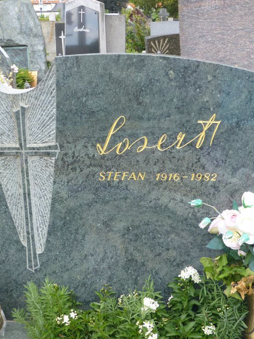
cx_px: 151
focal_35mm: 61
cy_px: 190
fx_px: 597
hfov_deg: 24.0
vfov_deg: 31.7
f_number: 4.2
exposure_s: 1/80
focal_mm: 8.5
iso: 100
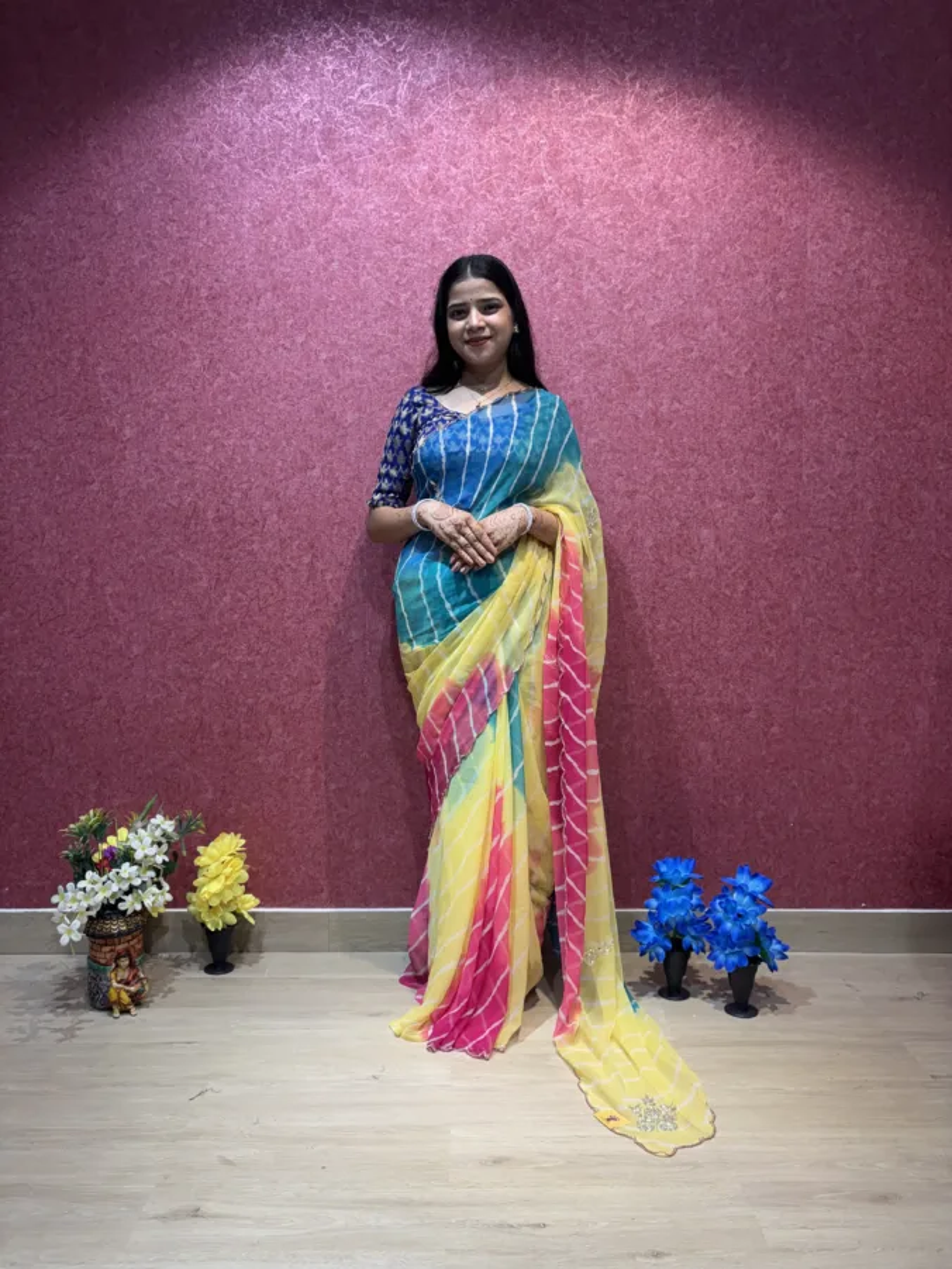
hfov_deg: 53.1
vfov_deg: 67.3
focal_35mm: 26
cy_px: 634
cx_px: 476
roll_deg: +0.4
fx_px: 953
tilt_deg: -4.3
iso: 50
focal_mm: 5.96
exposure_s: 1/100
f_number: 1.6
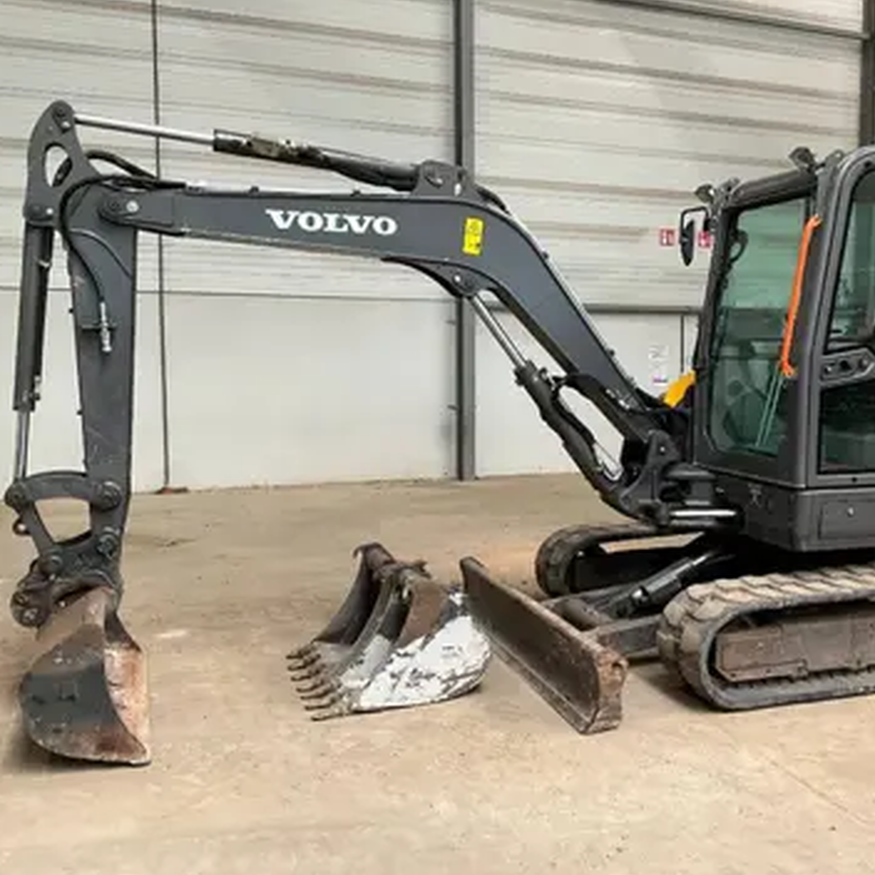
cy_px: 445
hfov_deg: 46.8
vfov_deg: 47.2
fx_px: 1001
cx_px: 549
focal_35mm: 35
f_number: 1.8
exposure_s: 1/60
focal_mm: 3
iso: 80
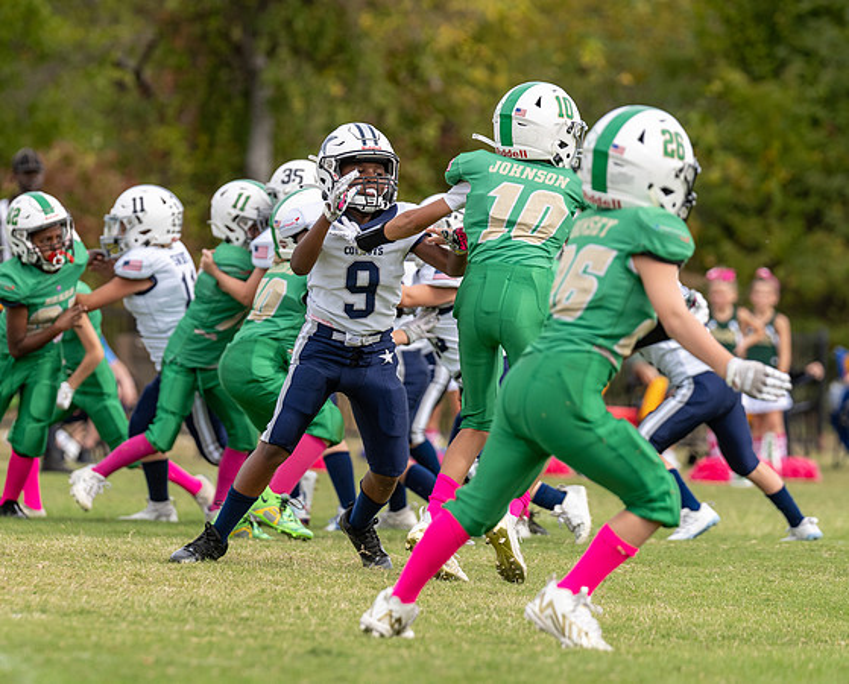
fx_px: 8101
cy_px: 305
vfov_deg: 4.8
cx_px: 250
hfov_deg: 6.0
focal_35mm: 322
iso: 200
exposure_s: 1/1250
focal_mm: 200
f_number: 3.5
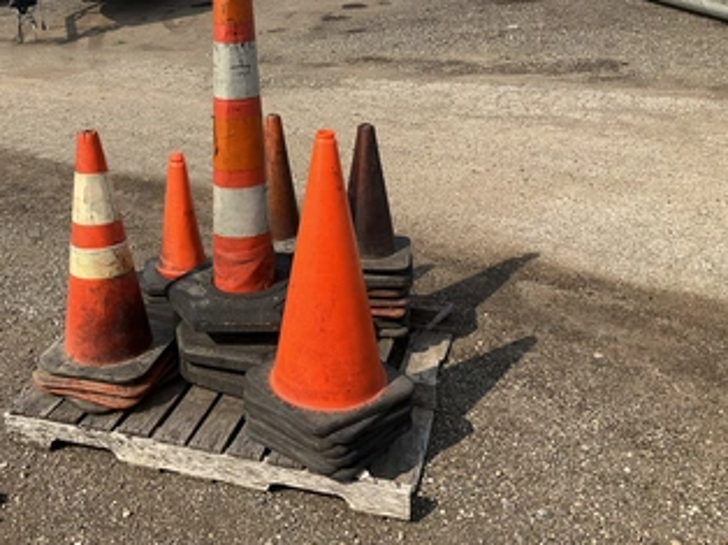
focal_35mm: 37
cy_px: 213
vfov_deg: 38.4
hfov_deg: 49.7
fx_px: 778
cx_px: 274
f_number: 1.8
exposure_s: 1/1451
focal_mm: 3
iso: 25
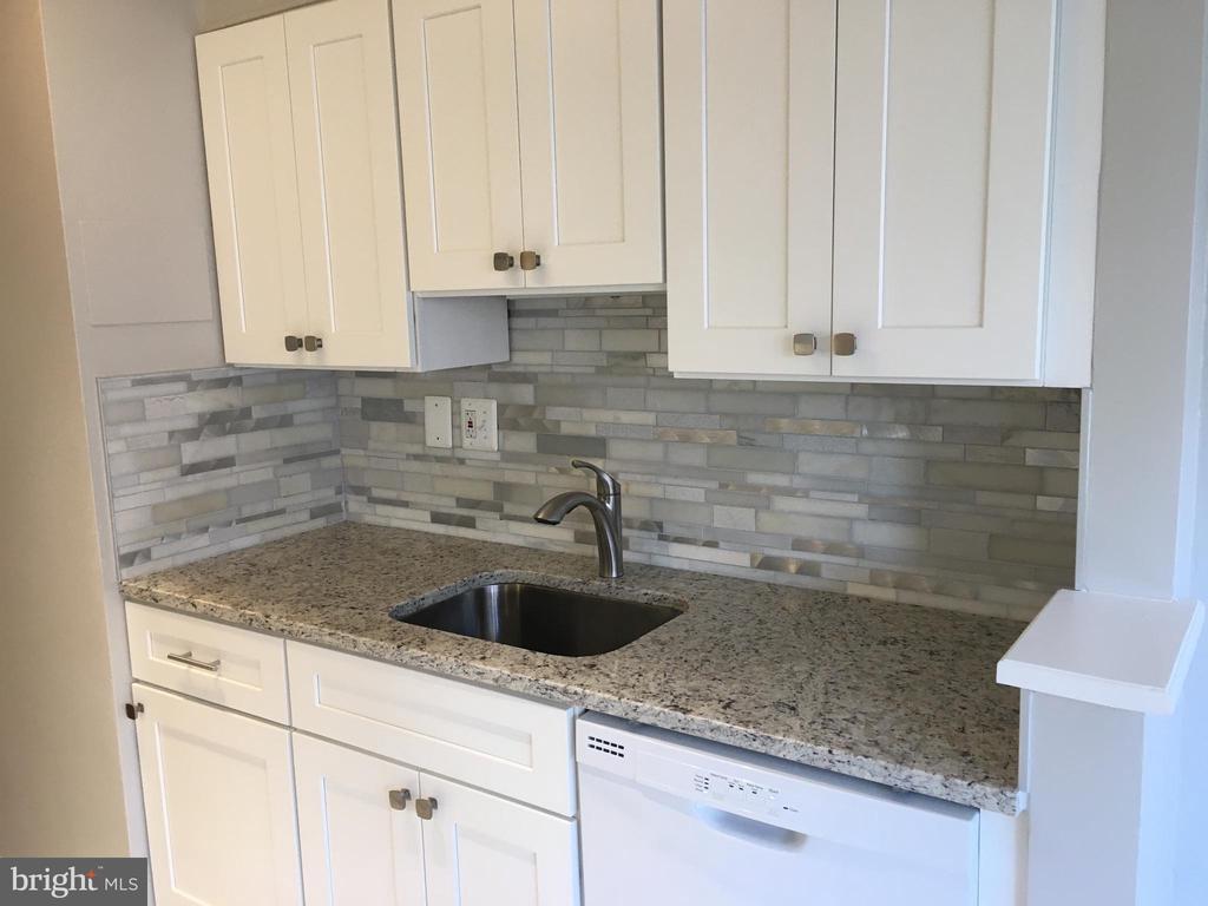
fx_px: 1012
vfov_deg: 48.2
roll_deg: +2.8
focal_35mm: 29
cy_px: 453
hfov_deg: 61.7
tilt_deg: -9.3
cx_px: 604
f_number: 2.2
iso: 40
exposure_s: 1/30
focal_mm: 4.15
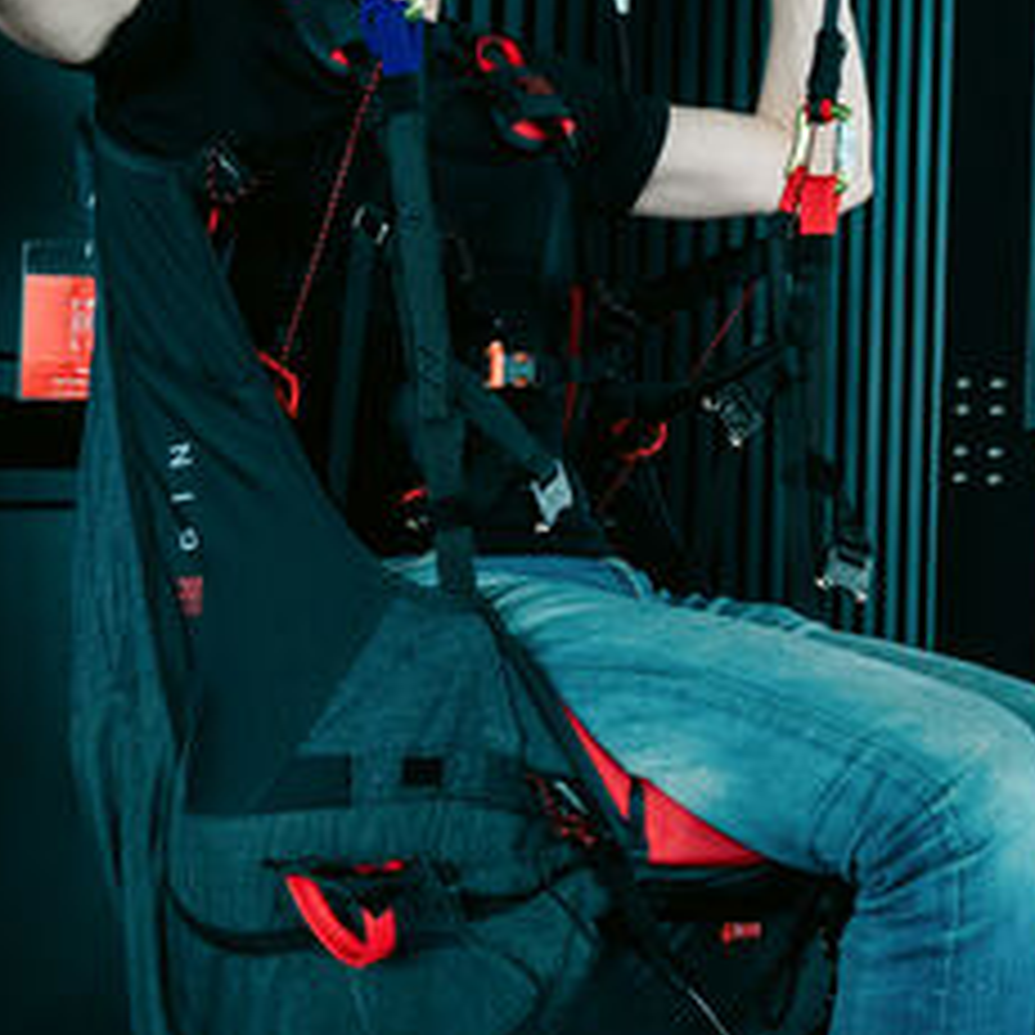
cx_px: 1058
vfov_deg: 27.6
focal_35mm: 62
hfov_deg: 26.1
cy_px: 351
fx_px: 2097
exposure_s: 1/160
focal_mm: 24
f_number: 5
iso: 400
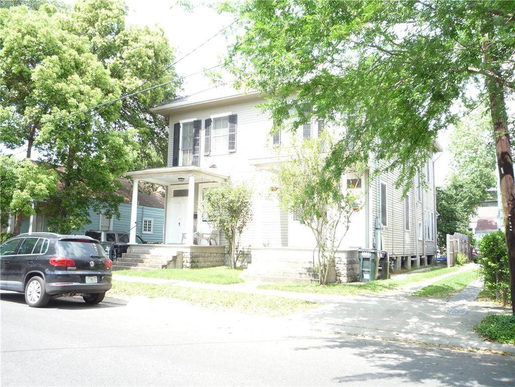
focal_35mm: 30
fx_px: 446
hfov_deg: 60.0
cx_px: 258
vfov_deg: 46.8
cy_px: 194
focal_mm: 5.2
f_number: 4
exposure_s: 1/125
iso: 100
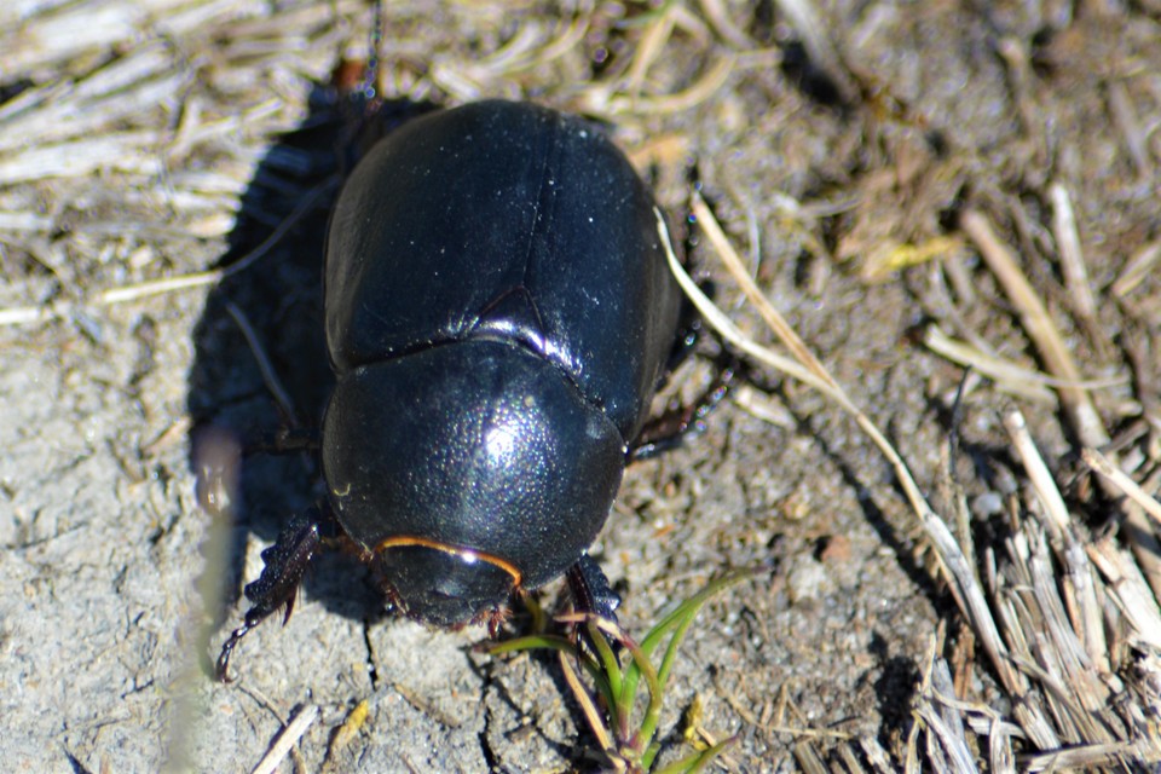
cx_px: 580
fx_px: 14511
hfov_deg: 4.6
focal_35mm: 450
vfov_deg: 3.1
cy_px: 387
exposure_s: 1/640
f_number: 6.3
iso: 200
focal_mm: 300
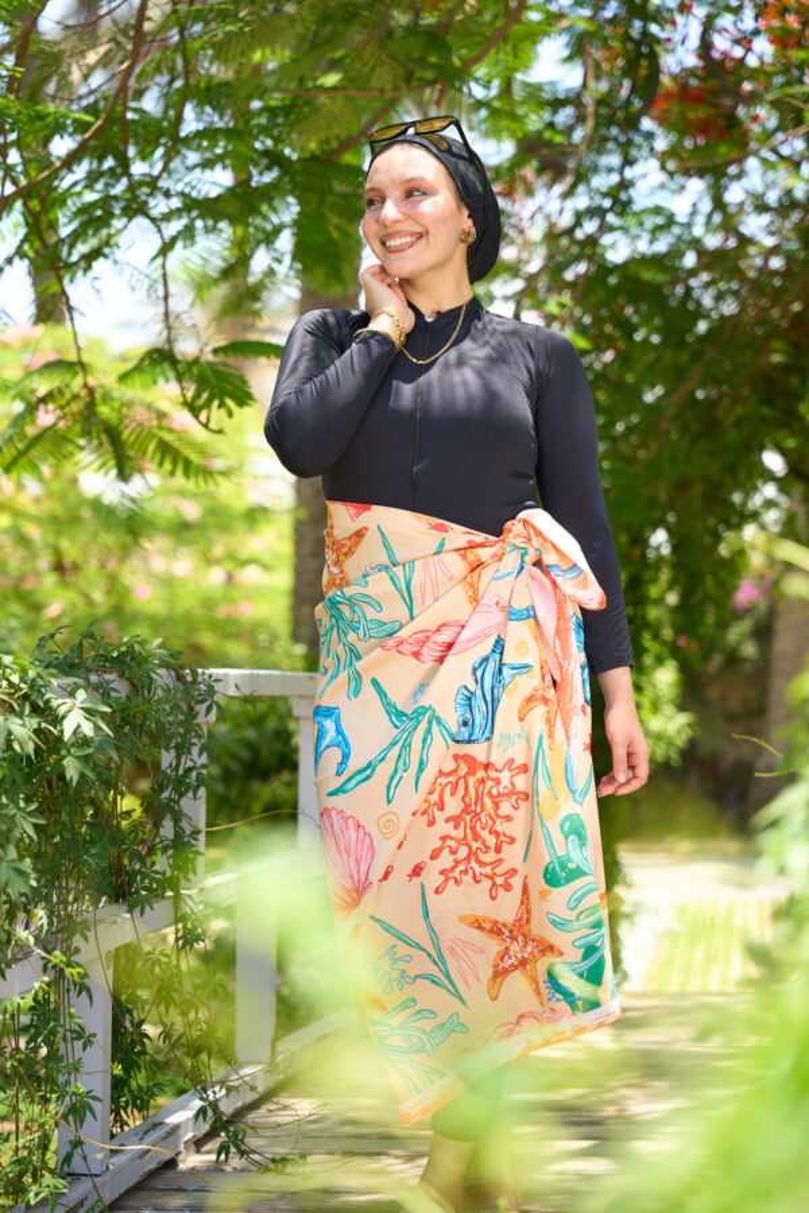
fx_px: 2359
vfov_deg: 28.8
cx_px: 404
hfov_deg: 19.5
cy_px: 606
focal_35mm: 70
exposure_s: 1/1250
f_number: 3.2
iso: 400
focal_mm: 70
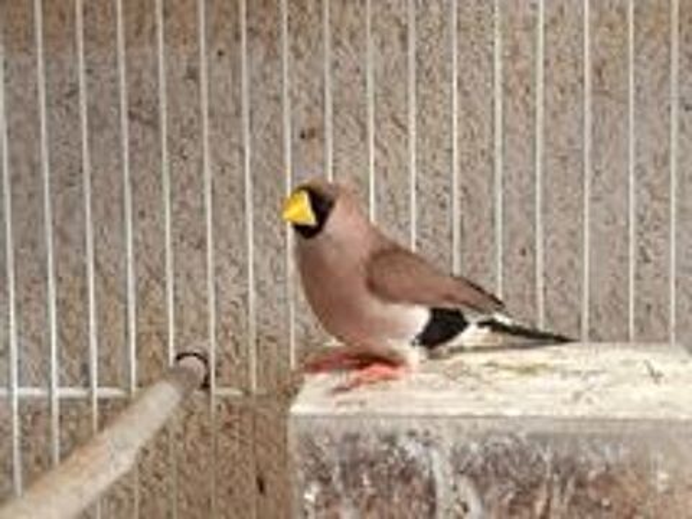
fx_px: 1359
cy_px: 260
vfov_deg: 21.6
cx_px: 346
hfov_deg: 28.6
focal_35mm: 68
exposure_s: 1/100
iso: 221
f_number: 1.7
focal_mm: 5.24
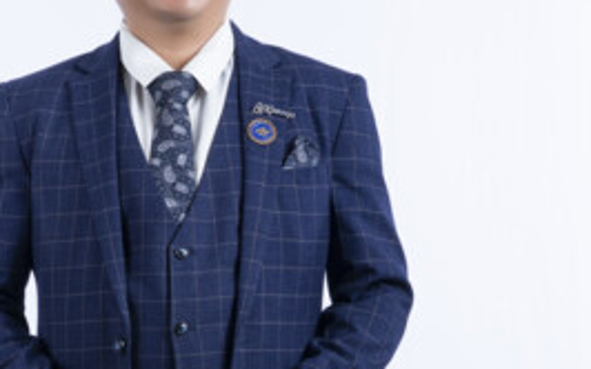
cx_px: 191
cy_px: 456
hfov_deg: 10.5
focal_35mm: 200
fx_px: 3220
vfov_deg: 6.5
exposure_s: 1/125
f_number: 10
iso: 320
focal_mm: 68
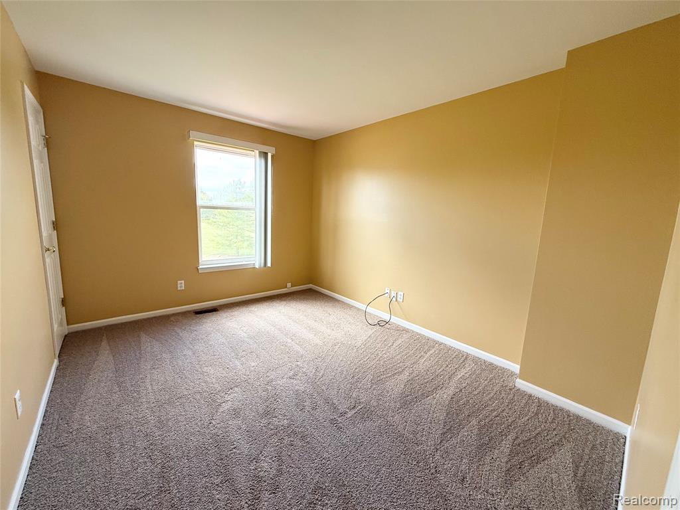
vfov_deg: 85.7
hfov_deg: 102.1
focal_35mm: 14
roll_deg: -2.4
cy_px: 255
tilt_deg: -8.3
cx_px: 340
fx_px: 275
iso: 100
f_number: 2.2
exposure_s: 1/99
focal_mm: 2.22
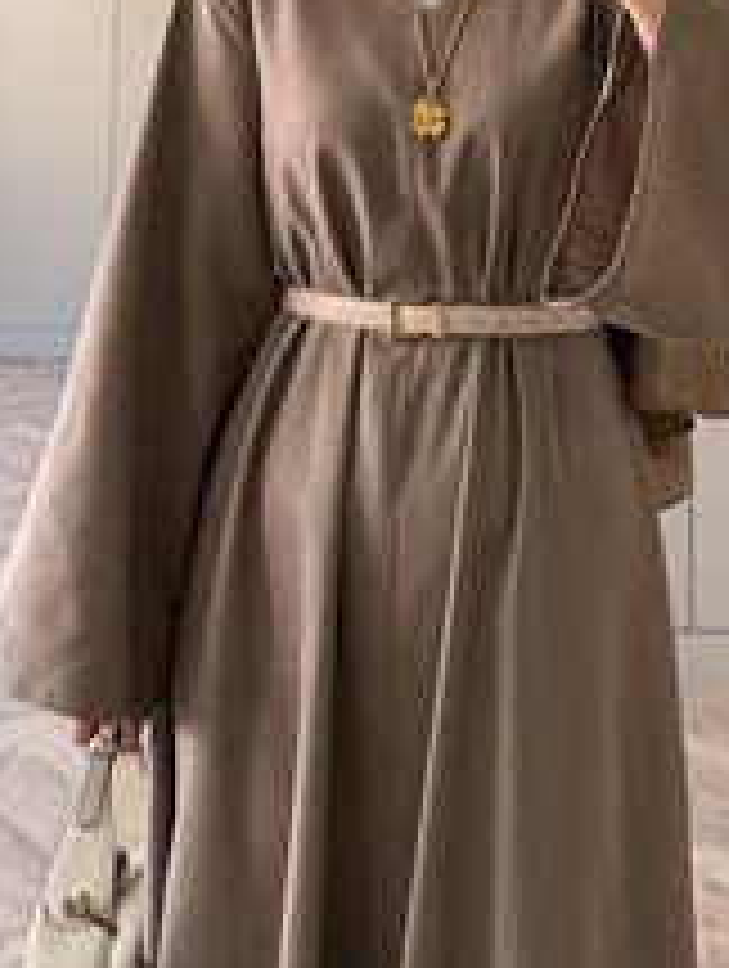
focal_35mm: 46
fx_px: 1288
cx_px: 464
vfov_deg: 38.6
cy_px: 115
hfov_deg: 31.4
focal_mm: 6.76
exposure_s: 1/121
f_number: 1.78
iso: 125
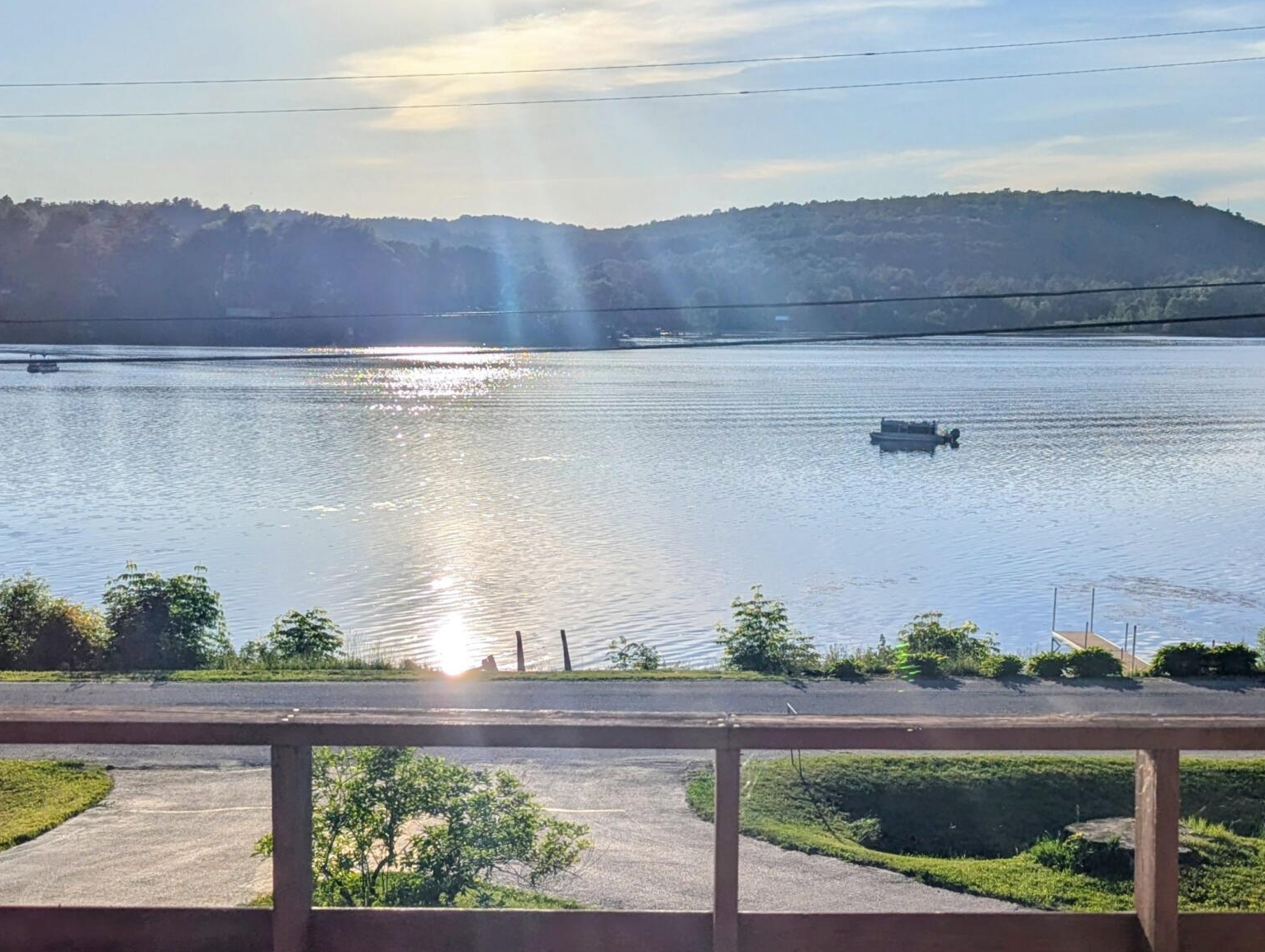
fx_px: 1720
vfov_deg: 30.7
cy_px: 626
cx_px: 675
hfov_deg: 40.4
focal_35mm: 47
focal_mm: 6.81
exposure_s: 1/8696
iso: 47
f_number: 1.85
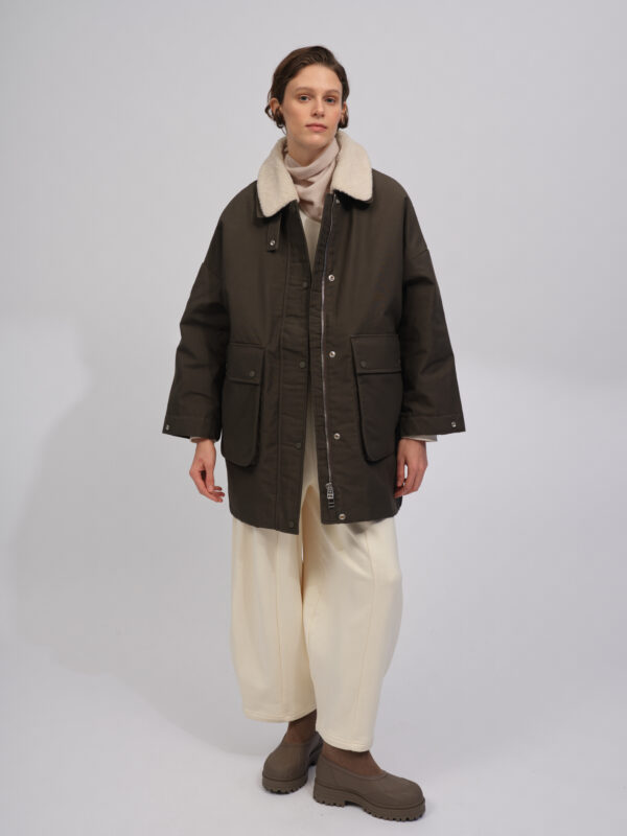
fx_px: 1087
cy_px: 418
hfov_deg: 32.2
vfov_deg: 42.1
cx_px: 314
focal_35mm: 45
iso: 320
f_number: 10
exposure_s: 1/125
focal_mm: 56.5
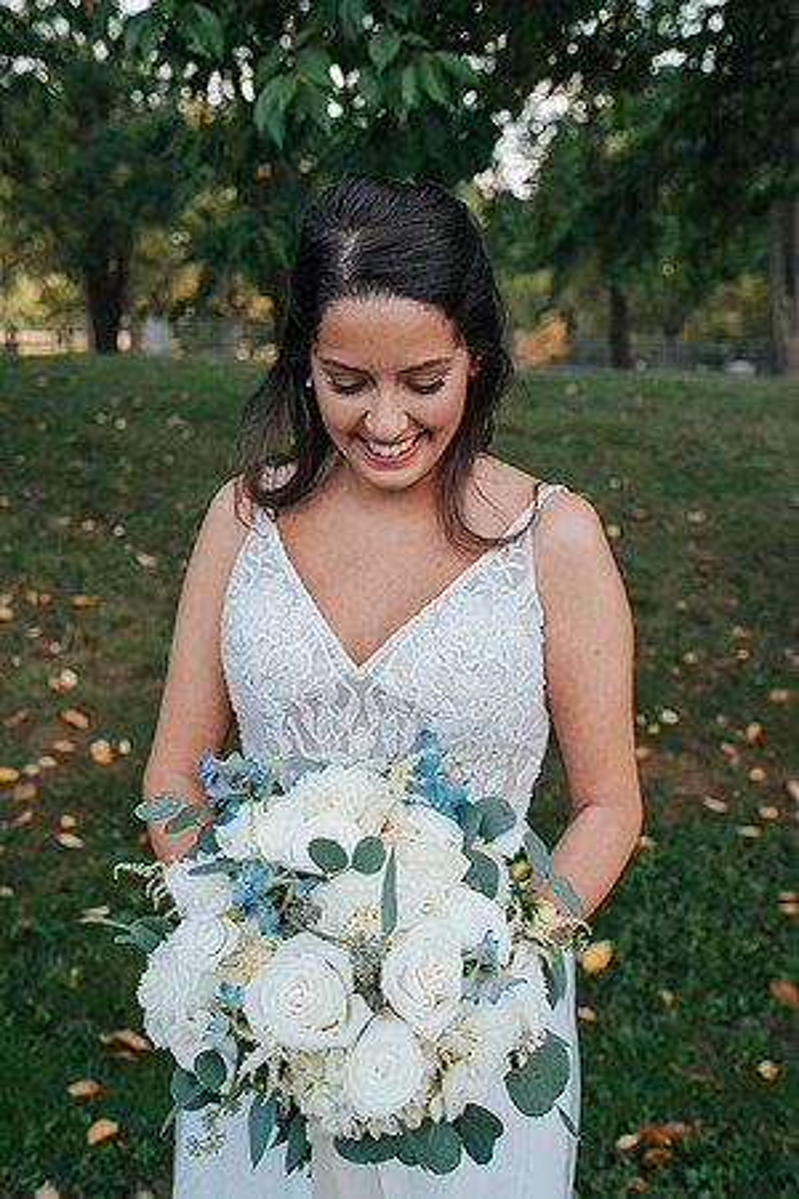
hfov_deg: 37.9
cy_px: 600
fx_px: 1165
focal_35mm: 35
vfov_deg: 54.4
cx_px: 400
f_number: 4
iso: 1000
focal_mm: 35
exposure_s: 1/1000
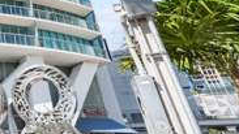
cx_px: -63
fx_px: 279
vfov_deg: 25.3
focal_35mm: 44
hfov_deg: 34.6
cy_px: -10
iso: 250
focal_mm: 16
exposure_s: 1/160
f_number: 14
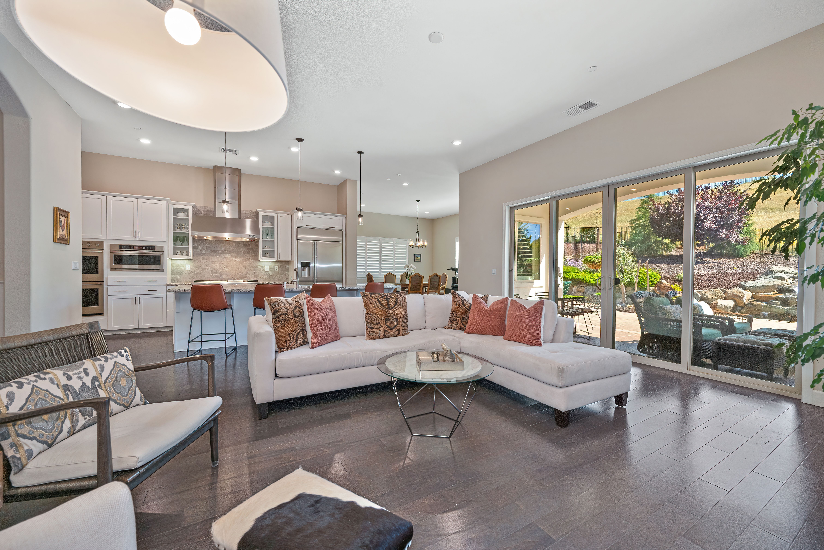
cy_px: 275
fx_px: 320
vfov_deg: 81.2
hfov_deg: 104.3
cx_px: 412
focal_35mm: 14
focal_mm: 14
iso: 640
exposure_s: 1/60
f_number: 4
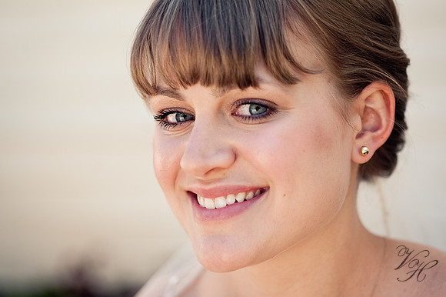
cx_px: 223
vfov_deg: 13.0
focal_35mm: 105
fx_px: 1300
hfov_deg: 19.5
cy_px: 148
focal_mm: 105
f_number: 2.8
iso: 200
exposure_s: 1/1000
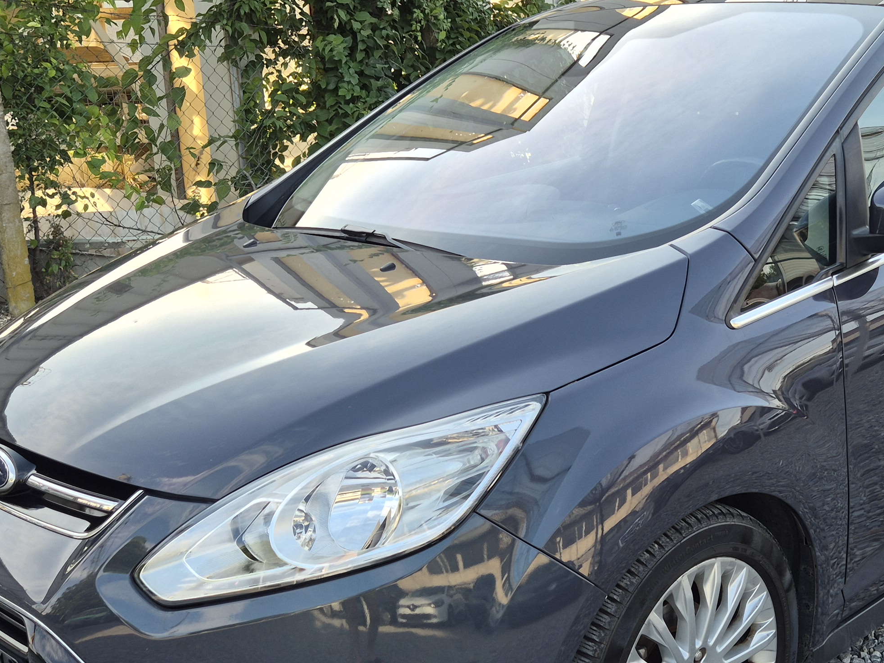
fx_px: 1200
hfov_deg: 39.7
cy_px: 402
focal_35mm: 47
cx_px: 621
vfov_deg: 30.8
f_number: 1.8
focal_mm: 5.4
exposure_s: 1/284
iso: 25
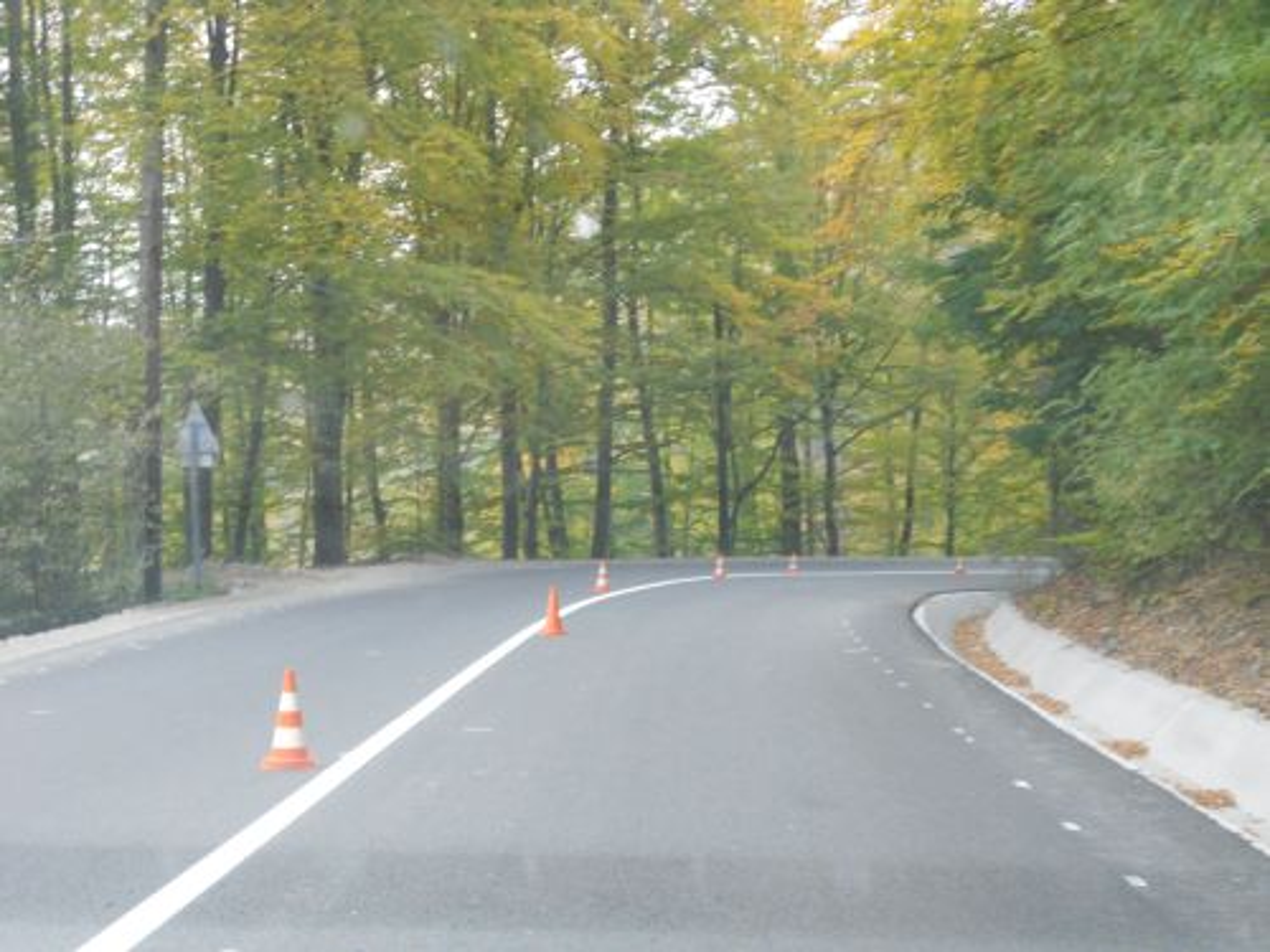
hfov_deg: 29.8
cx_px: 635
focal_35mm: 65
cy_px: 476
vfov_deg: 22.6
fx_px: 2385
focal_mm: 11.7
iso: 320
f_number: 5.3
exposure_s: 1/30
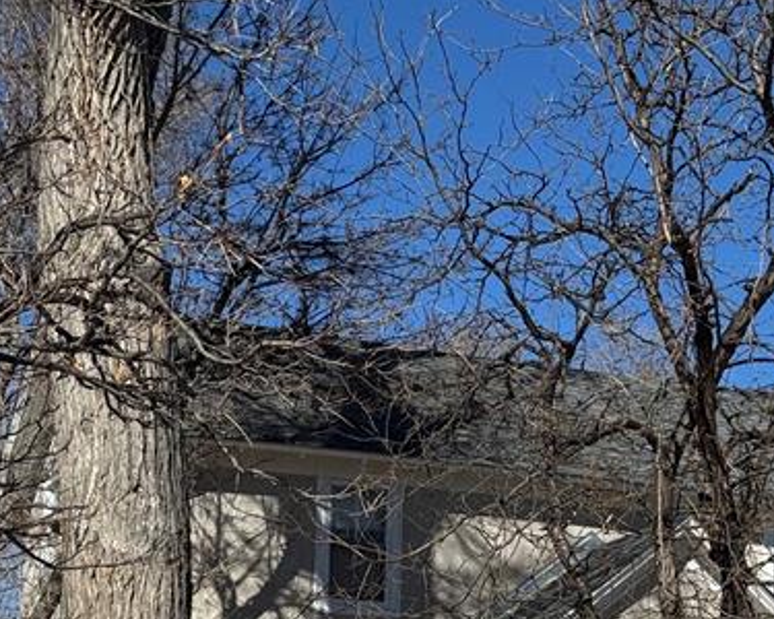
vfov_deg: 15.5
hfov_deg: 19.9
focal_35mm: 96
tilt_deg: +3.5
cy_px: 722
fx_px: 2199
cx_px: 542
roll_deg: -1.0
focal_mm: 6.76
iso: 64
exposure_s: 1/5848
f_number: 1.78
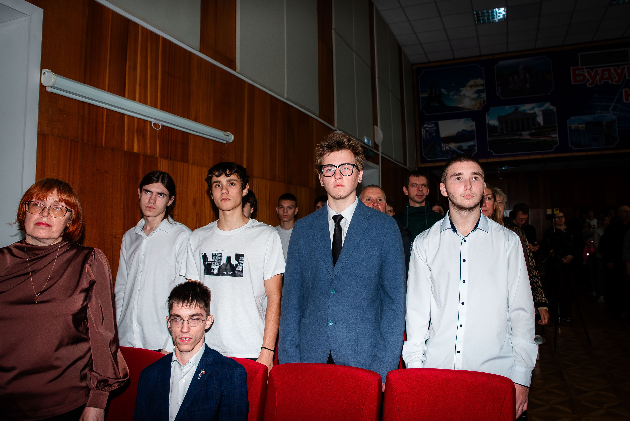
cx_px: 348
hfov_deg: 67.4
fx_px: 470
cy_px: 188
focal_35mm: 27
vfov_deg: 48.1
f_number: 4
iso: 320
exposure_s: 1/125
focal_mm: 24
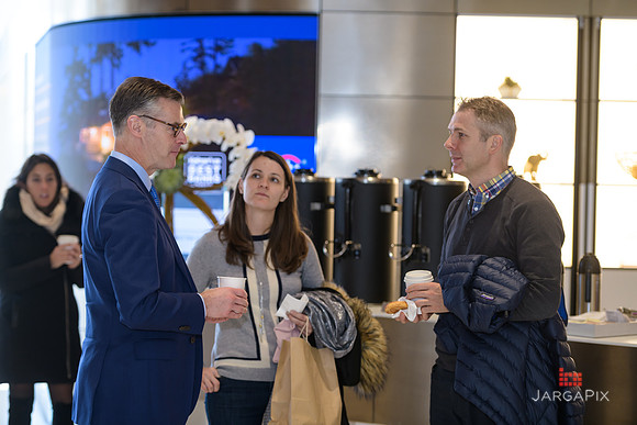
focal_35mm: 95
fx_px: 1681
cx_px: 318
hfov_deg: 21.5
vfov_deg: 14.4
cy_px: 212
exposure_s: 1/125
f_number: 3.2
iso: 400
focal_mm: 95
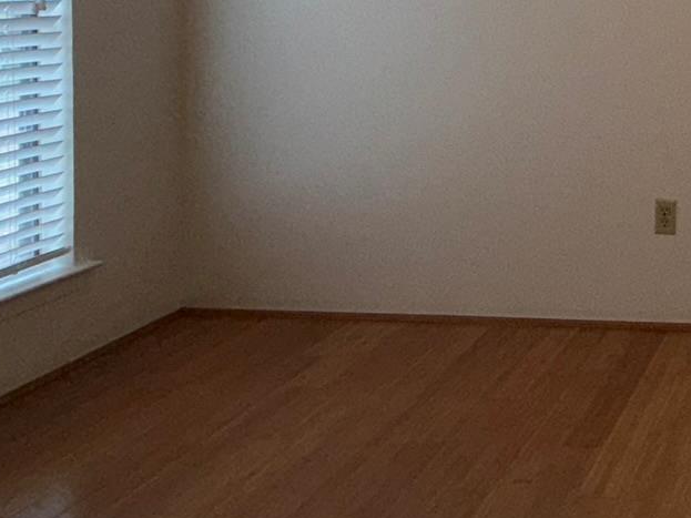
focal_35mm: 46
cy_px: 0
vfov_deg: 29.4
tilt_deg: -1.7
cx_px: 816
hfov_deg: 33.9
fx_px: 918
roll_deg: -0.9
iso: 64
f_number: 2.2
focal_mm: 2.22
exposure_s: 1/122
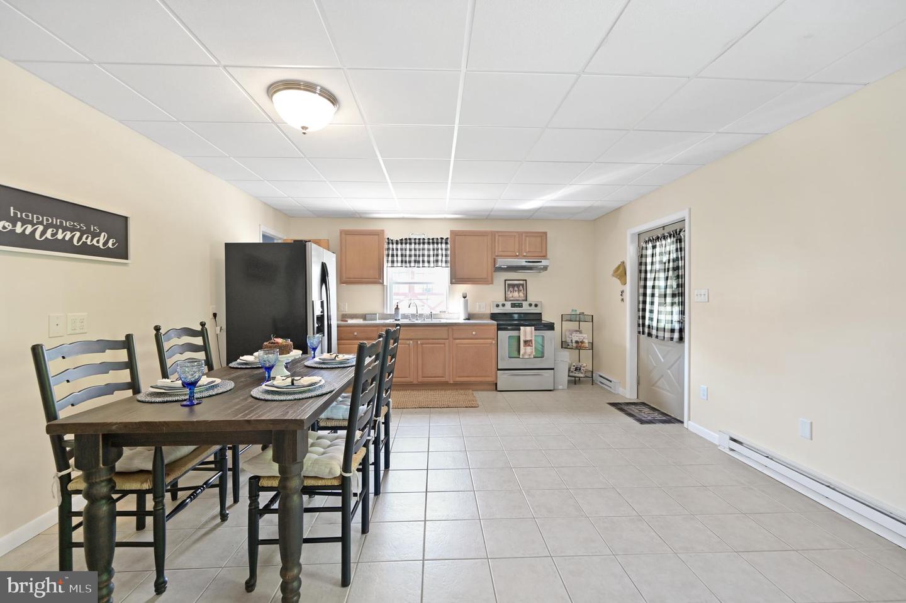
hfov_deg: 104.3
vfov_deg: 81.1
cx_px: 453
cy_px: 302
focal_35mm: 14
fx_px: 352
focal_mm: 14
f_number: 5
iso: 200
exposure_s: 1/20
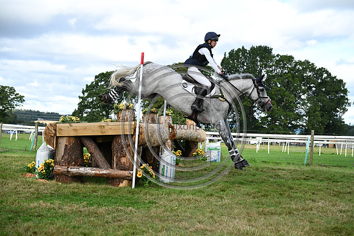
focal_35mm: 64
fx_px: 629
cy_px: 118
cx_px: 177
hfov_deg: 31.4
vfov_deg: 21.3
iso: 450
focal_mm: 64
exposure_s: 1/1250
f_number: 4.5
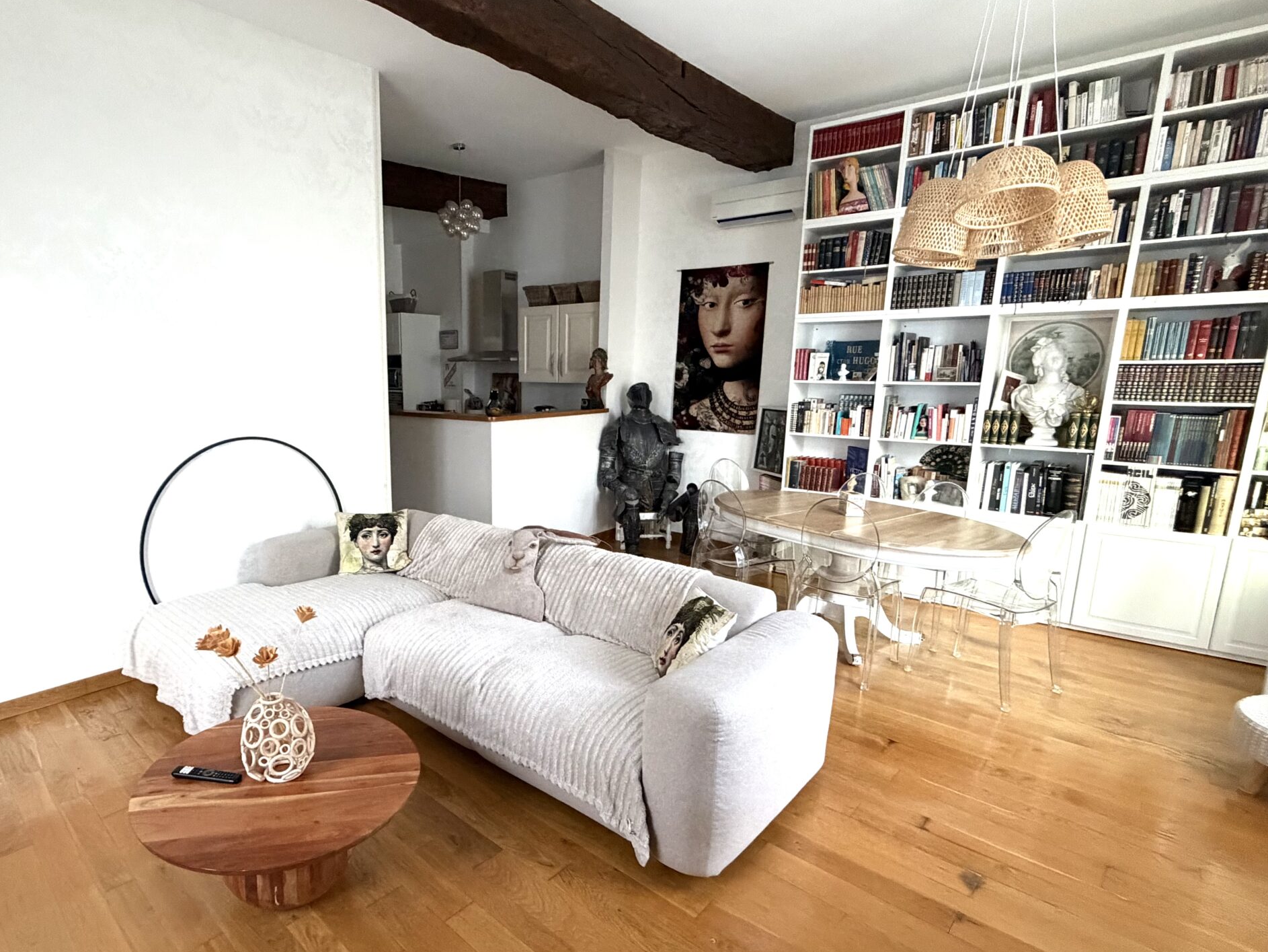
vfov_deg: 68.6
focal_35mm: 19
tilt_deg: -11.8
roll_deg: -0.3
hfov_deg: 83.6
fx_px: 696
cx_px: 506
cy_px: 515
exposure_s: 1/60
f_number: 2.2
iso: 800
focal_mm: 2.22
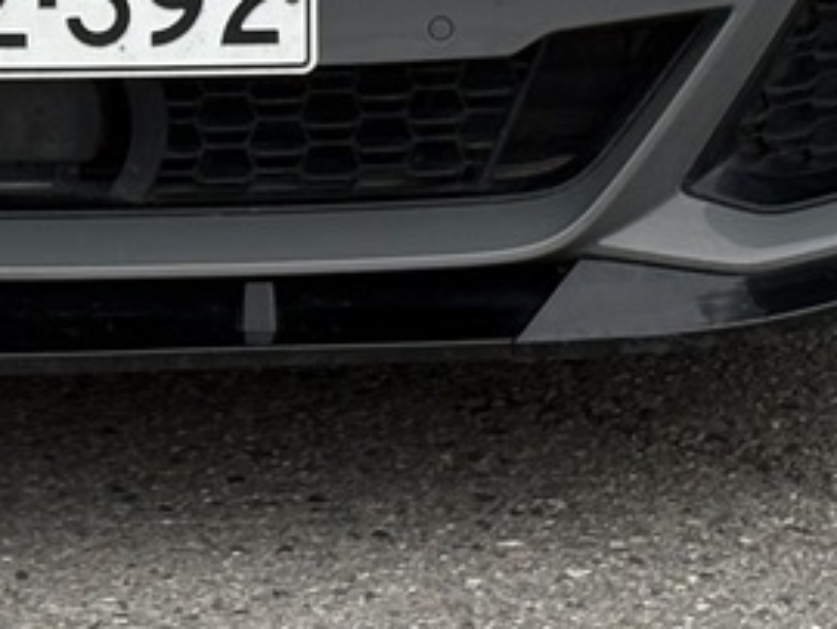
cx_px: -56
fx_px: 6704
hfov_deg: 7.1
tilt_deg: -11.5
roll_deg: +0.2
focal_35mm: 277
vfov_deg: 5.3
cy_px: -449
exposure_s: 1/630
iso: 50
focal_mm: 5.96
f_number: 1.6
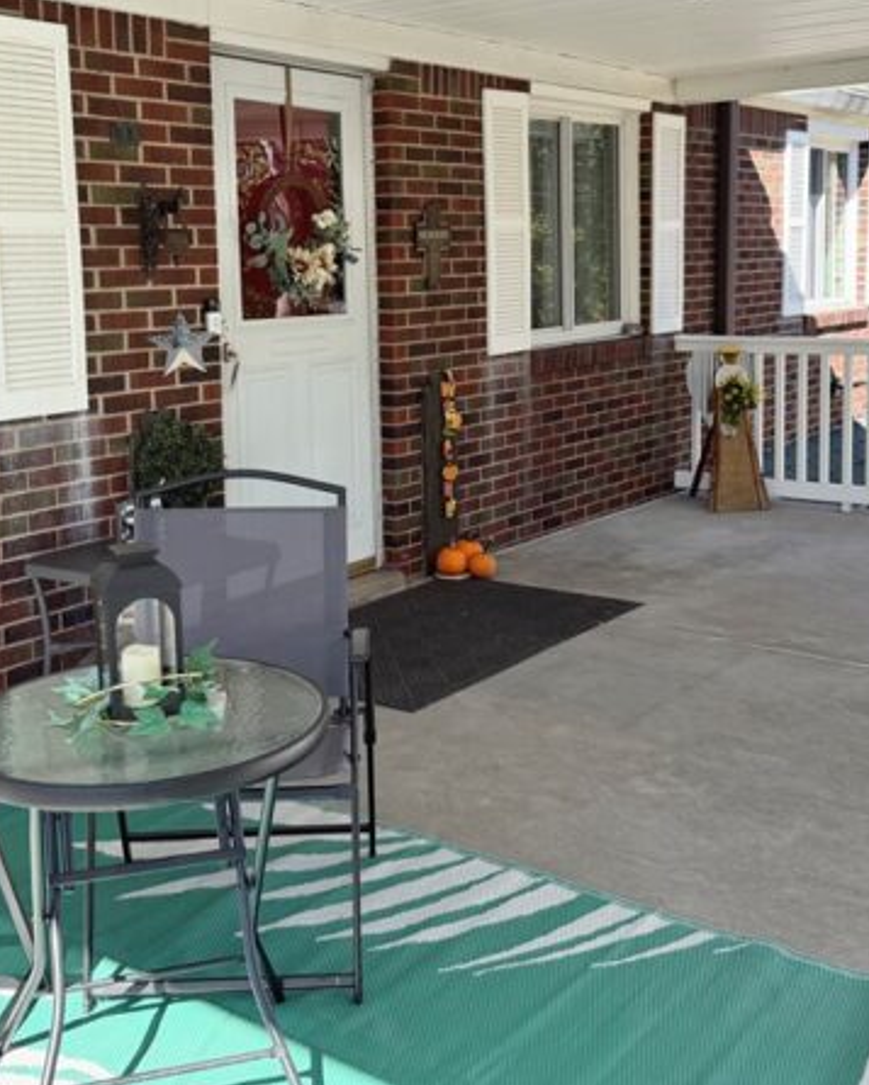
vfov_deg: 43.5
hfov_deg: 35.7
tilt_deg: -6.5
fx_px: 1350
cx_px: 402
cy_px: 414
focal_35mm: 42
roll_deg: +1.6
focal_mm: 6.76
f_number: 1.78
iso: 100
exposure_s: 1/1653
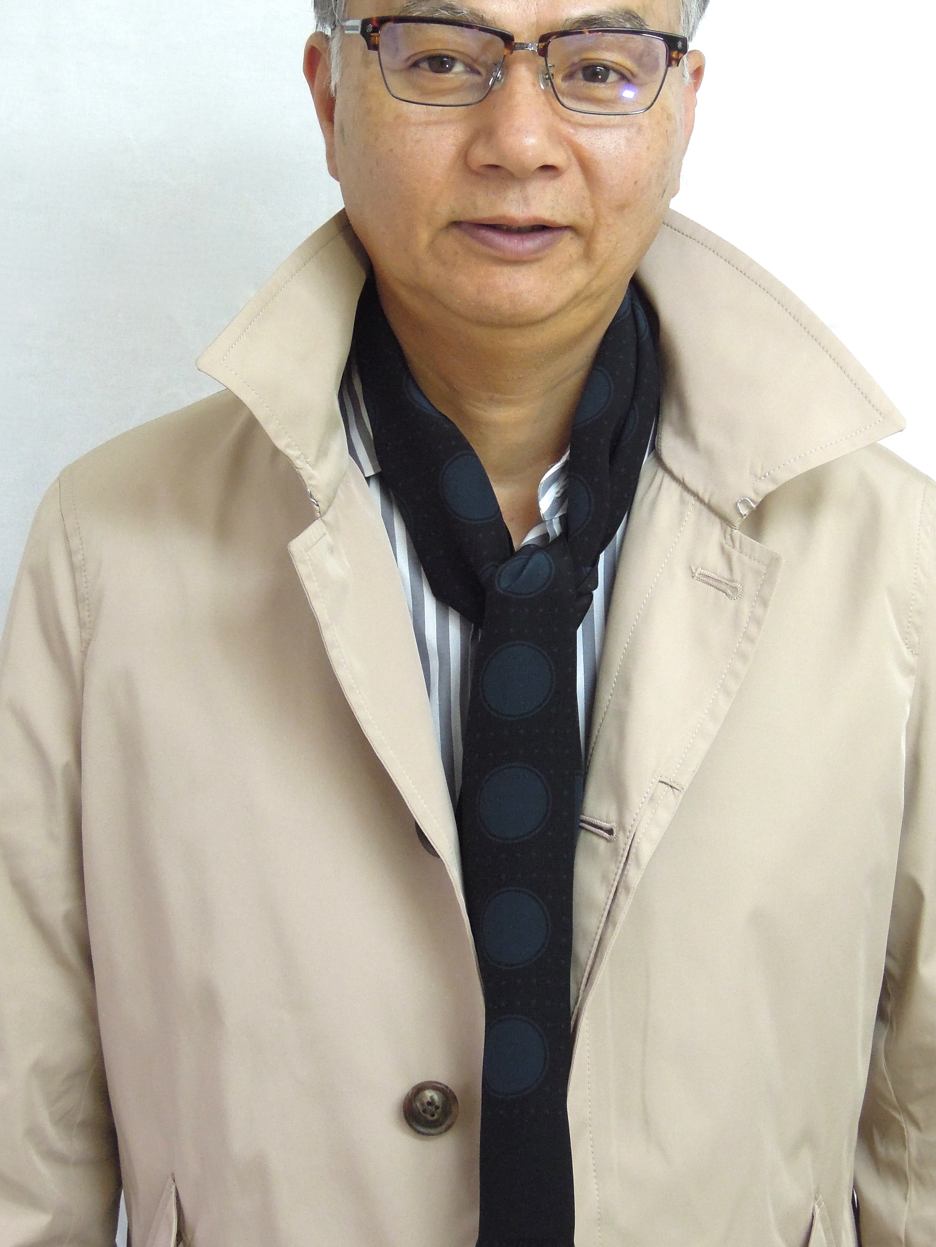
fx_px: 2560
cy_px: 467
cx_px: 507
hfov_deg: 20.7
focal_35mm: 71
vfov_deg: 27.3
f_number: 4
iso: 400
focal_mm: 9.9
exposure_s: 1/40
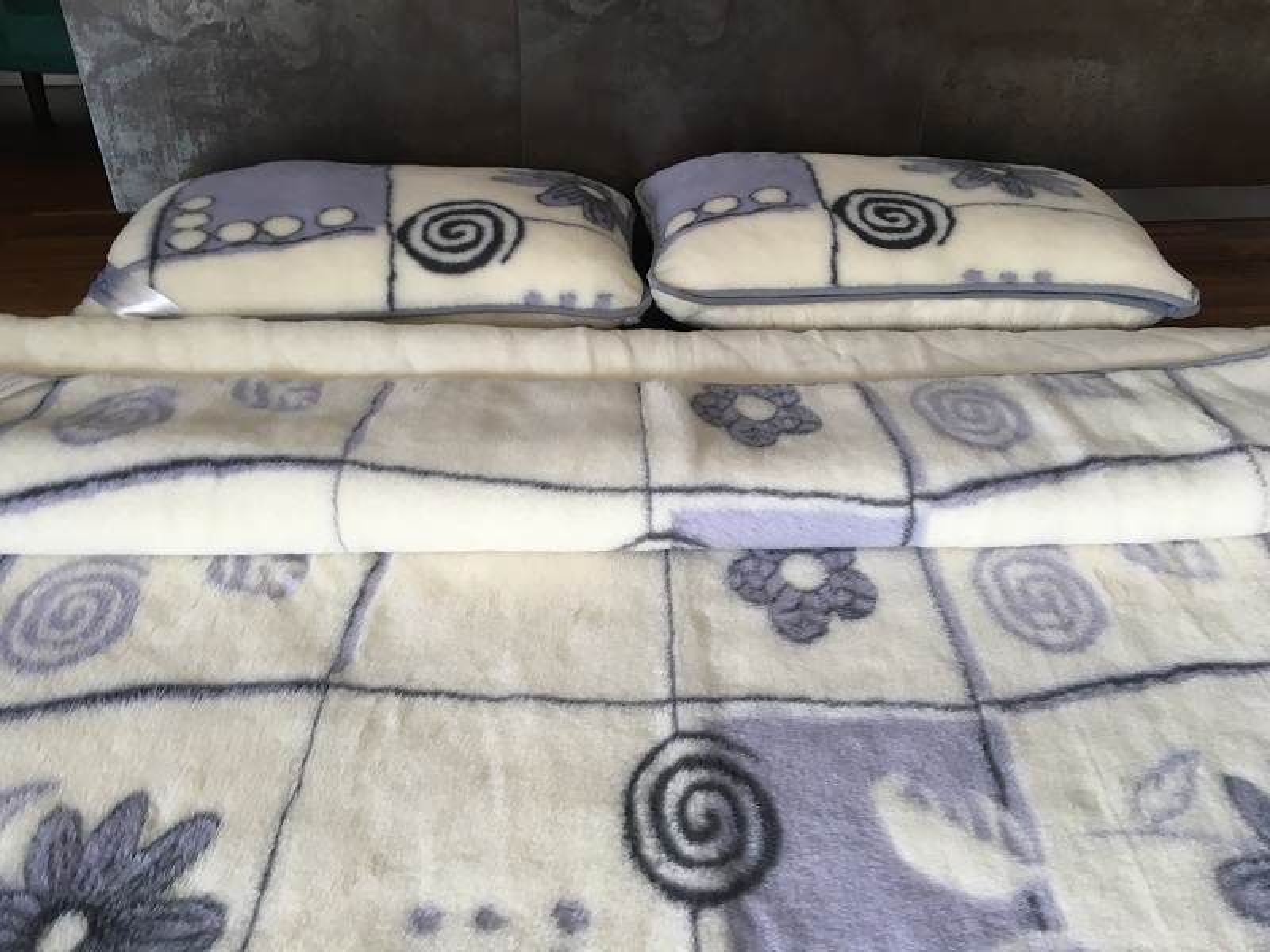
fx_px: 1064
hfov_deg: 61.7
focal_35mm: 29
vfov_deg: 48.2
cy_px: 476
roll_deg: -1.6
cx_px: 635
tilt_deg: -36.6
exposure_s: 1/33
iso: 80
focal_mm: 4.15
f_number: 2.2
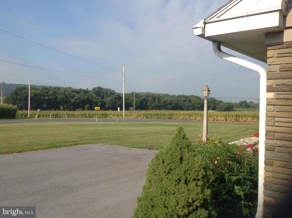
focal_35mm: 35
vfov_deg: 40.6
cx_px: 146
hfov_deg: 52.7
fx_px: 295
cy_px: 109
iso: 50
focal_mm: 4.28
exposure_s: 1/1513
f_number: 2.4
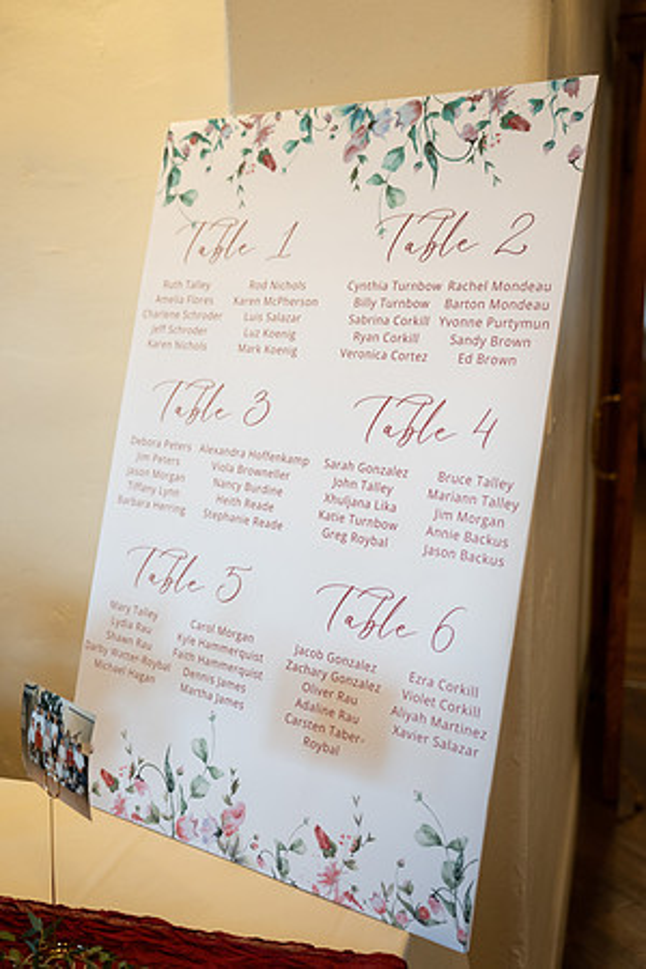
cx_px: 323
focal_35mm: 40
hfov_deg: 33.2
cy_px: 484
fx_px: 1082
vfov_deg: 48.2
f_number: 2.8
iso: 1600
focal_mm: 40.2
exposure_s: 1/125
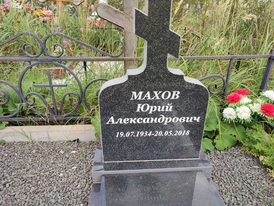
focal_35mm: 25
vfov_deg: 54.9
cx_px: 137
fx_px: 198
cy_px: 103
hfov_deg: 69.4
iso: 50
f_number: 1.9
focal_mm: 6.04
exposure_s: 1/122
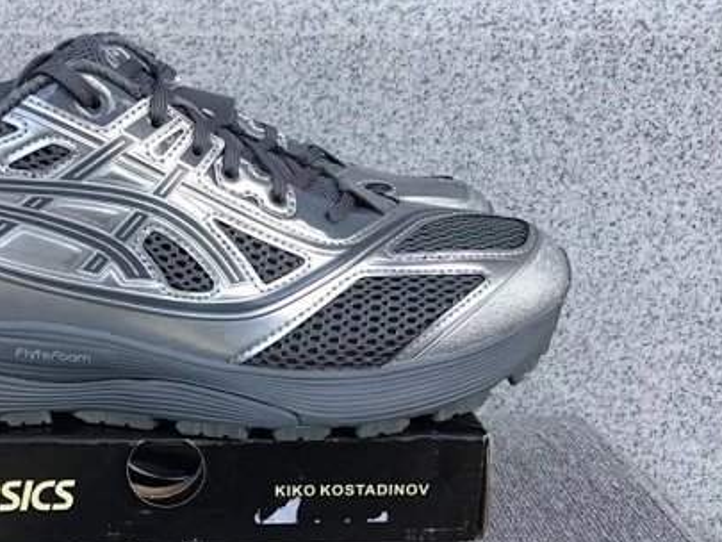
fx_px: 1022
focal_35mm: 49
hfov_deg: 37.8
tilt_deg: -18.8
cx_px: 168
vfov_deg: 29.5
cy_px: 364
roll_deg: +0.5
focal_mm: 3.3
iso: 25
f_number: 2.4
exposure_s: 1/291
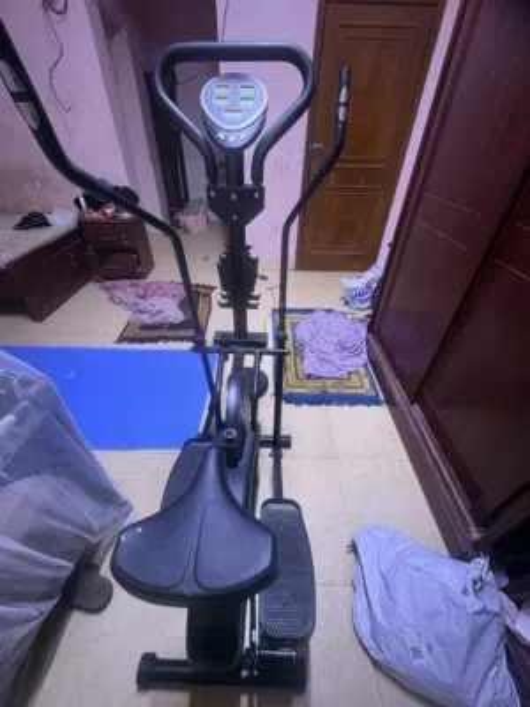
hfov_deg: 85.7
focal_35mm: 14
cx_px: 265
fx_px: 286
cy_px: 354
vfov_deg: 102.1
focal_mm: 2.22
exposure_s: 1/33
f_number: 2.2
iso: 640
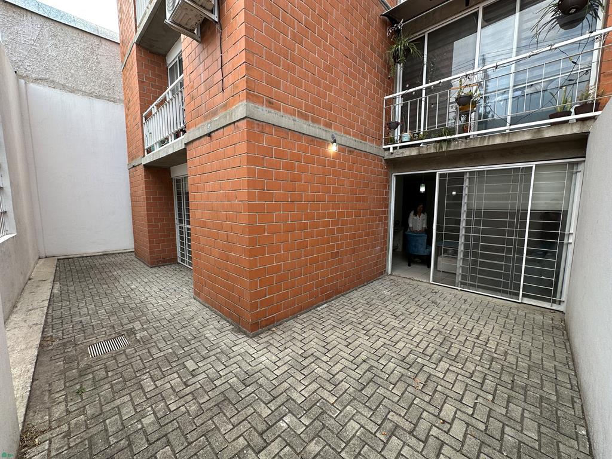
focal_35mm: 14
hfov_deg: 102.1
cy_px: 230
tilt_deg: -6.0
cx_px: 306
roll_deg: +1.1
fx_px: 248
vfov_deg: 85.7
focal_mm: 2.22
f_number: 2.2
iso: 40
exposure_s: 1/197
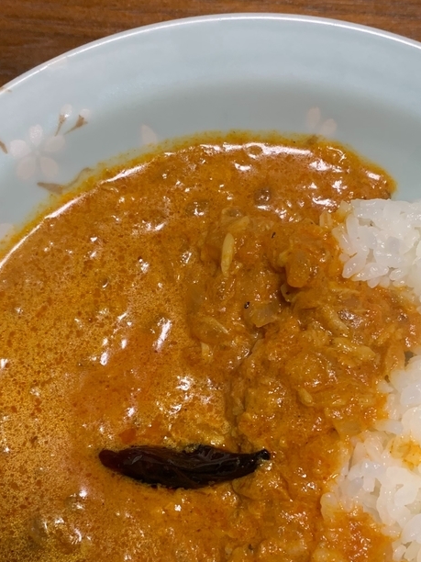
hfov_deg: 28.6
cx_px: 221
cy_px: 342
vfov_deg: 37.3
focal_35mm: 51
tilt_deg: -78.5
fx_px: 827
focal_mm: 4.25
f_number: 1.8
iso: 160
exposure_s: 1/60
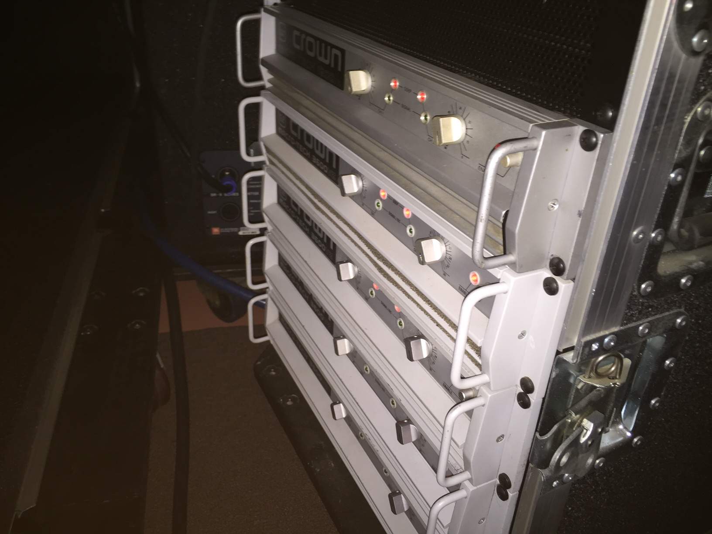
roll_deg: -4.4
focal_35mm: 29
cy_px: 267
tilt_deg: -30.9
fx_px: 596
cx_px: 356
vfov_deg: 48.2
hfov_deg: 61.7
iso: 40
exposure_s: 1/16
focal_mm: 4.15
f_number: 2.2
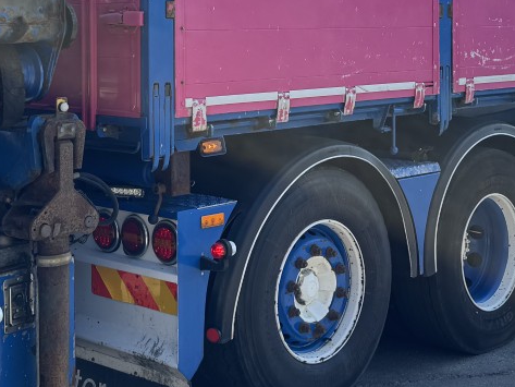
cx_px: 216
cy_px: 20
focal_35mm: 73
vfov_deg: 19.7
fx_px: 1086
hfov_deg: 26.6
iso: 80
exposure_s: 1/925
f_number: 1.78
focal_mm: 6.76
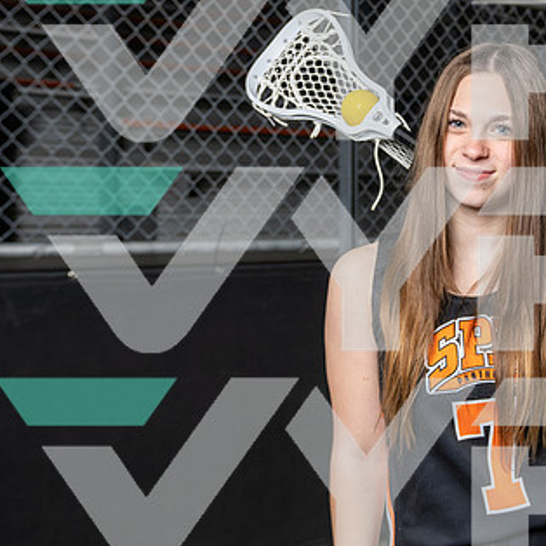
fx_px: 981
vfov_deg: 31.1
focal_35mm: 55
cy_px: 260
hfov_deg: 30.3
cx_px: 443
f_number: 4
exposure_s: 1/250
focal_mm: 35
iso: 125
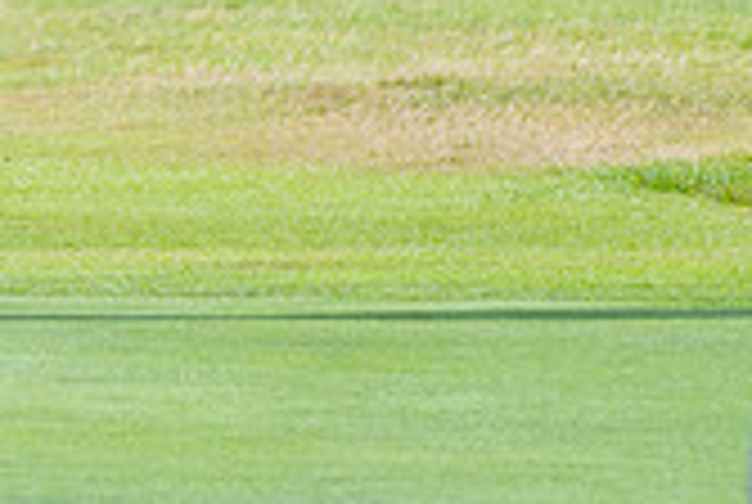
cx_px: -536
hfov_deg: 1.9
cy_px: -268
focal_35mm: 1093
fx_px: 22872
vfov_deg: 1.3
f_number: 5.6
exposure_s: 1/1000
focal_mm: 210
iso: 1000
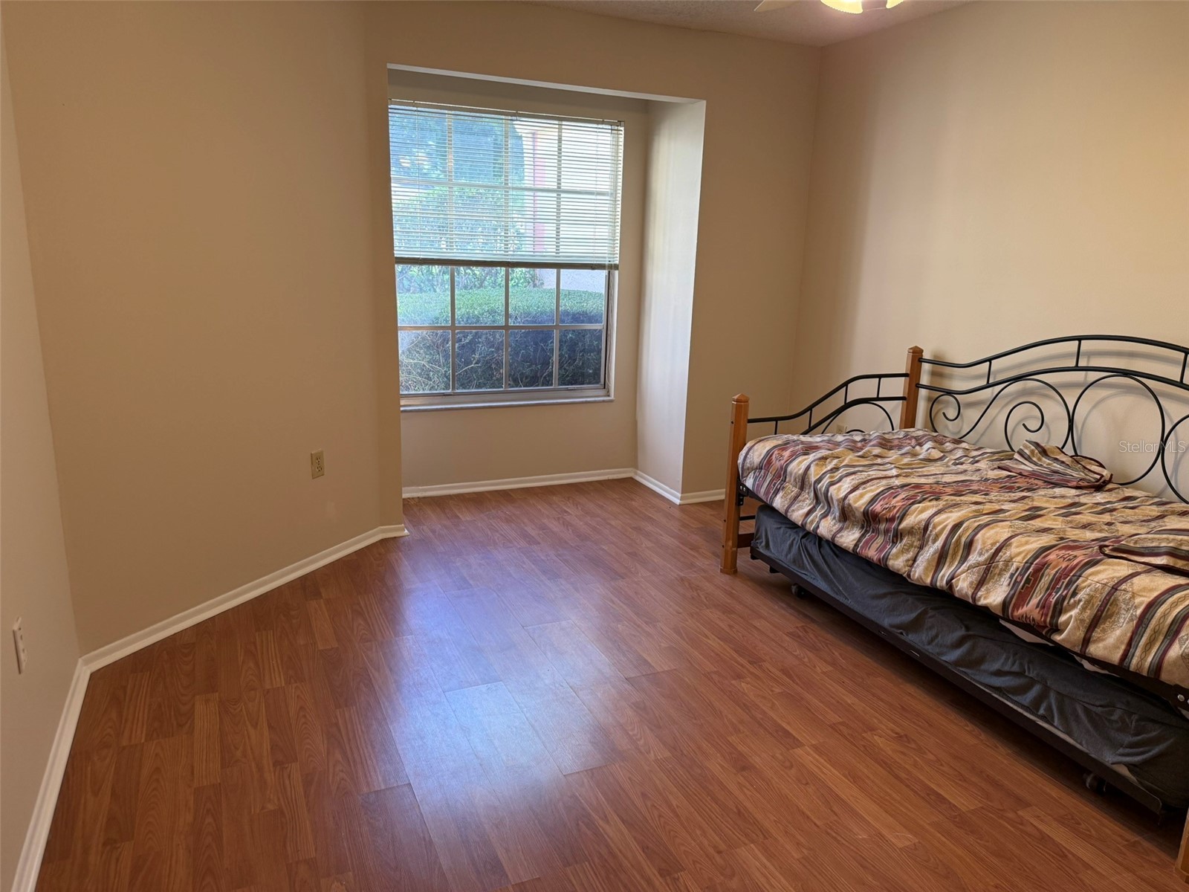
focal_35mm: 24
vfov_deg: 56.8
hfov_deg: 71.6
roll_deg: -1.8
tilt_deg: -12.9
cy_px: 446
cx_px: 594
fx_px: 824
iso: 200
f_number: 1.78
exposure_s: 1/134
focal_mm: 6.76
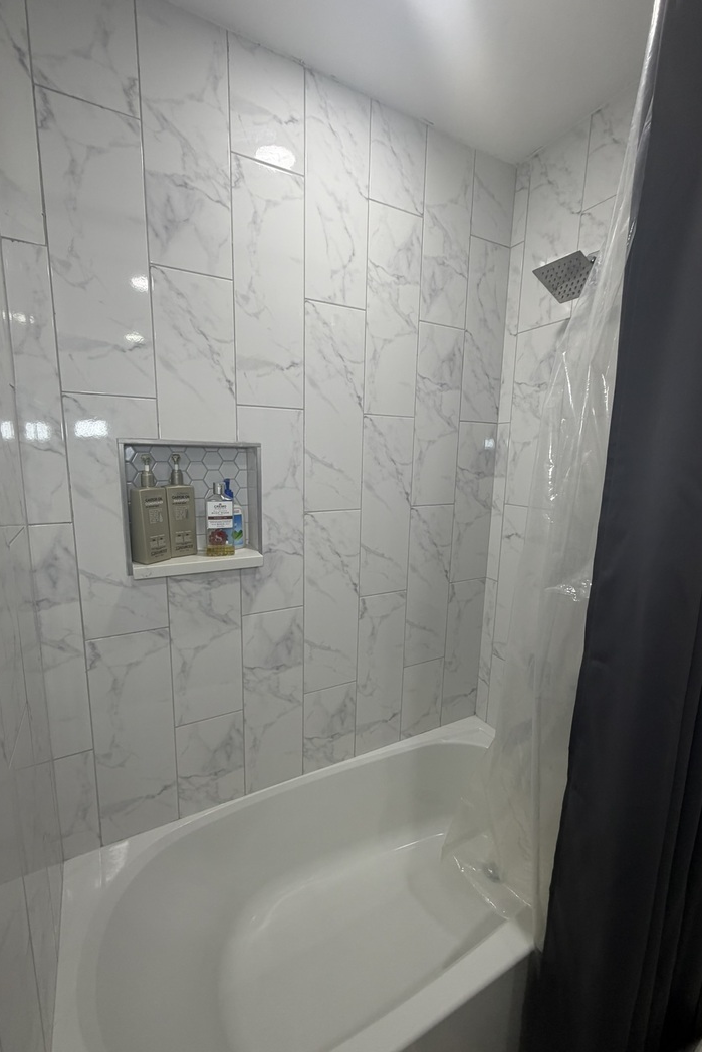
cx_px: 336
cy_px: 534
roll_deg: -1.6
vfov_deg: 100.4
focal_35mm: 15
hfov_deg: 77.3
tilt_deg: -9.0
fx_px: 439
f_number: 2.2
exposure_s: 1/120
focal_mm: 2.22
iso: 160
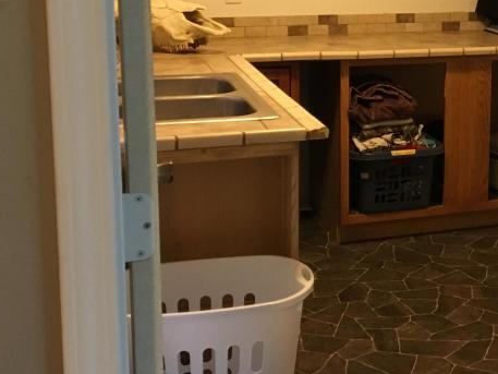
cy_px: 80
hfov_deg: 28.5
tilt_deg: -9.5
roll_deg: -1.1
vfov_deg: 22.3
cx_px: 462
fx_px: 935
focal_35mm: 65
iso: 200
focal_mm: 4.15
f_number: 2.2
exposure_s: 1/30
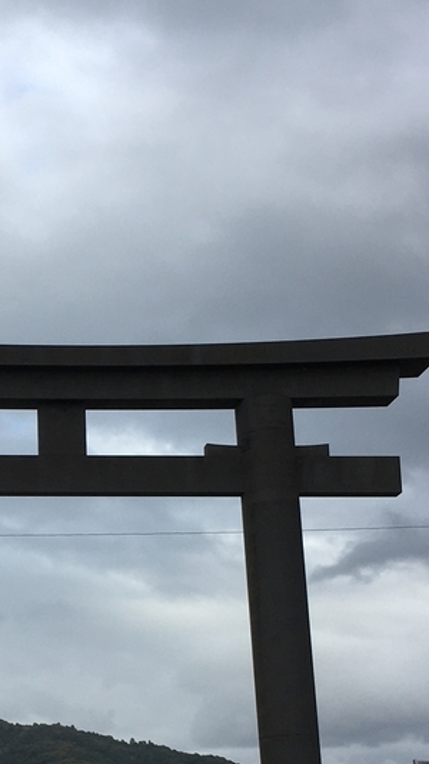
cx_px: -50
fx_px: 1437
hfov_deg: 16.4
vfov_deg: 29.2
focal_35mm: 71
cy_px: 594
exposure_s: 1/827
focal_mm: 4.15
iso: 25
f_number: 2.2
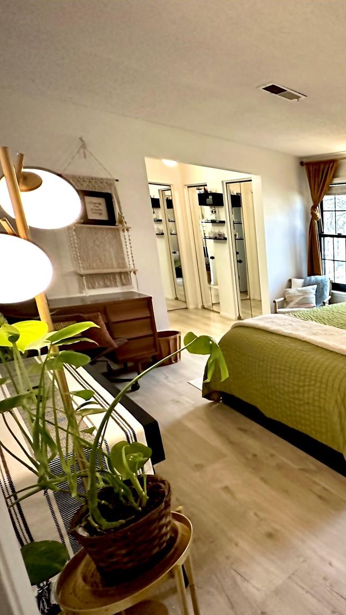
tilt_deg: -13.7
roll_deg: -1.7
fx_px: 342
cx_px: 411
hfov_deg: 39.5
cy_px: 314
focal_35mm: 21
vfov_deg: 83.8
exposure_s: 1/120
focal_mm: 2.22
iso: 320
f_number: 2.2
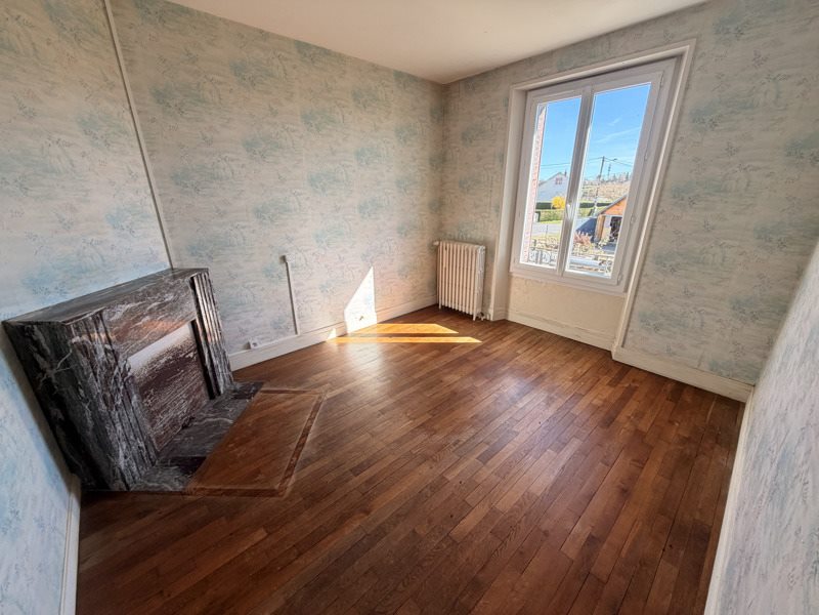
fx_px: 331
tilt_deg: -20.0
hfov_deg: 102.1
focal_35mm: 14
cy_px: 308
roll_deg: +0.6
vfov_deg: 85.7
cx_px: 410
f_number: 2.2
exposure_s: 1/121
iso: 80
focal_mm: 2.22
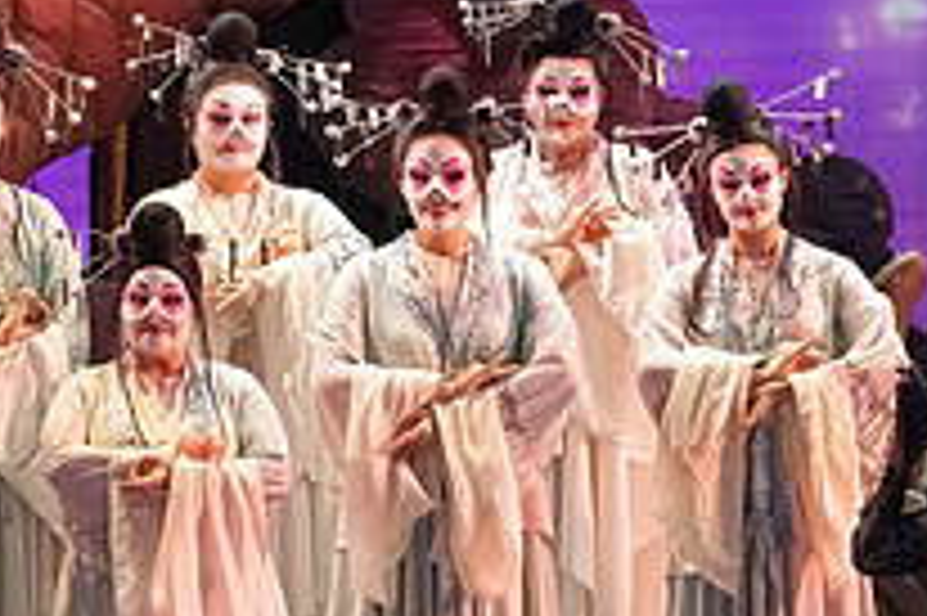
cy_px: 812
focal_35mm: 563
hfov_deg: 3.7
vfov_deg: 2.4
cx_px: 297
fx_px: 14485
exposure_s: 1/1000
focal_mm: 200
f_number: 10
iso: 20000
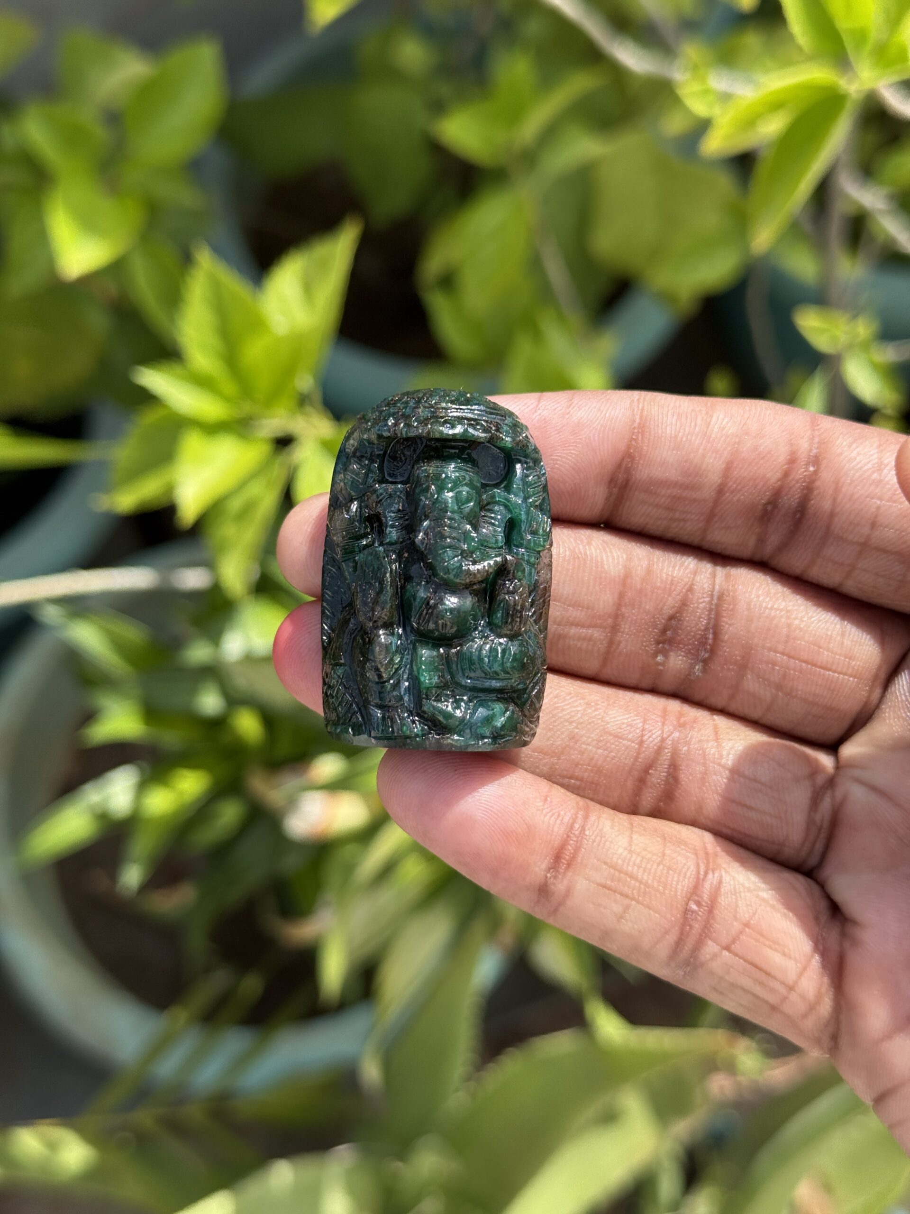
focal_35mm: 48
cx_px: 455
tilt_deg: -65.3
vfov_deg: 39.7
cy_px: 607
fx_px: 1682
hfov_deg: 30.3
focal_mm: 6.76
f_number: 1.78
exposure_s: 1/2976
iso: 100
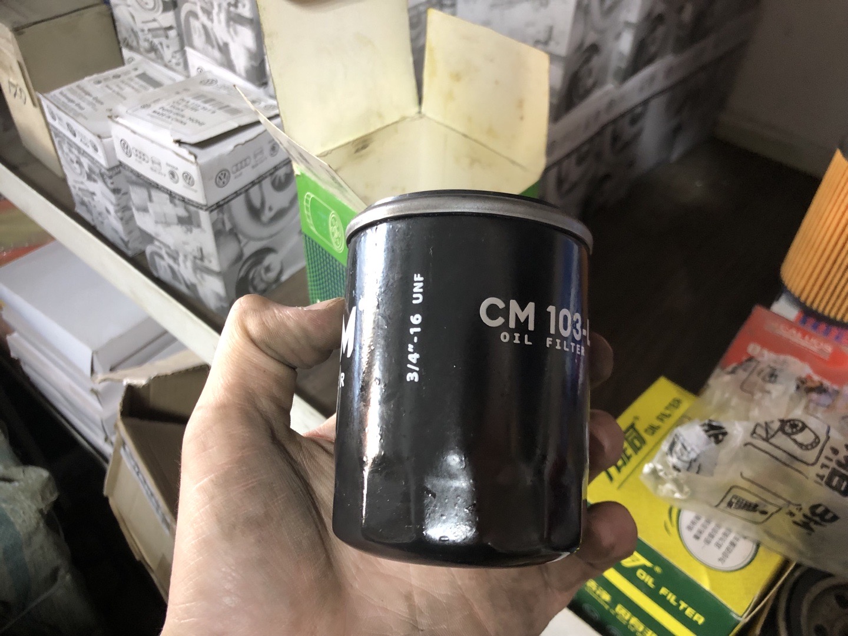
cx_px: 424
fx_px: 686
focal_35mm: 28
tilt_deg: -44.1
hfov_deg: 63.4
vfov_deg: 49.7
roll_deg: -5.0
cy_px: 318
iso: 50
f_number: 1.8
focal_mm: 4
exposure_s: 1/15
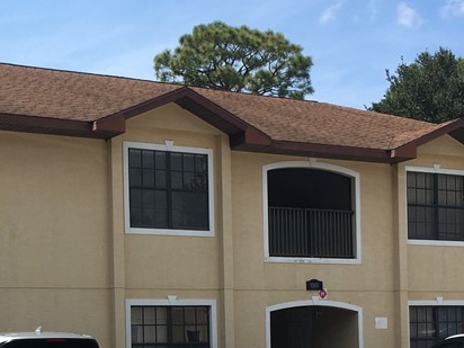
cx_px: 150
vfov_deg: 19.9
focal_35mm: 72
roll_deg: +0.4
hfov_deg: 26.9
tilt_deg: +1.8
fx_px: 965
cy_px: 337
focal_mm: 4.15
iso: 25
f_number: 2.2
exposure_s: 1/1425
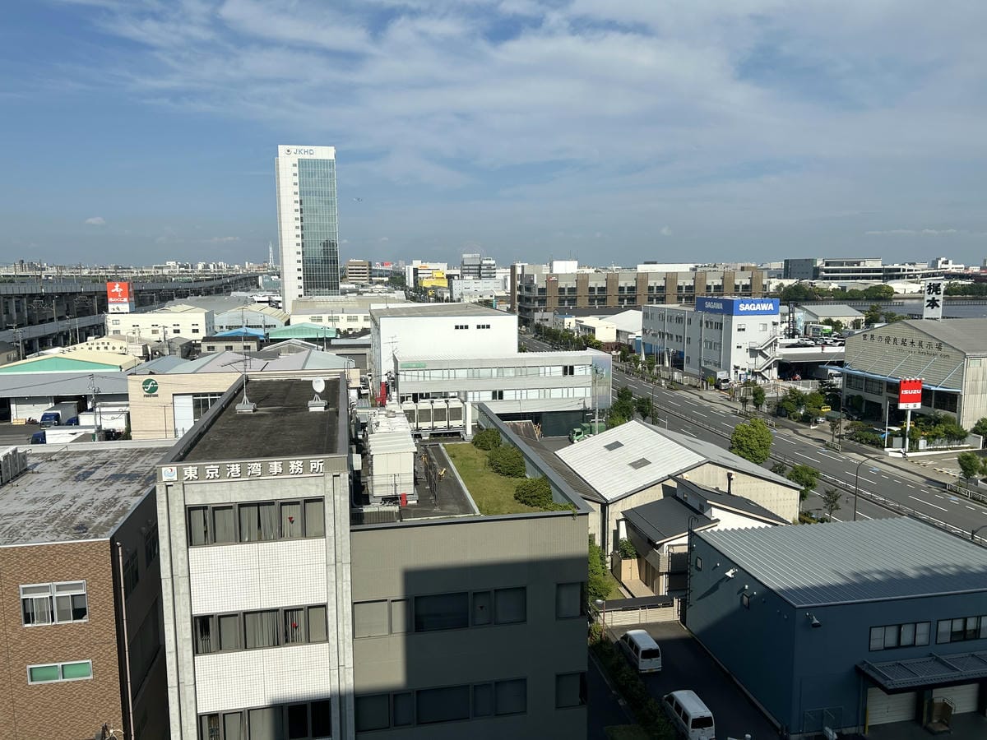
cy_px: 370
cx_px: 494
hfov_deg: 67.3
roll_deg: +0.9
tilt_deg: -6.8
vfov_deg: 53.1
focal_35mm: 26
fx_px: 741
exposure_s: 1/5882
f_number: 1.5
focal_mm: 5.7
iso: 50
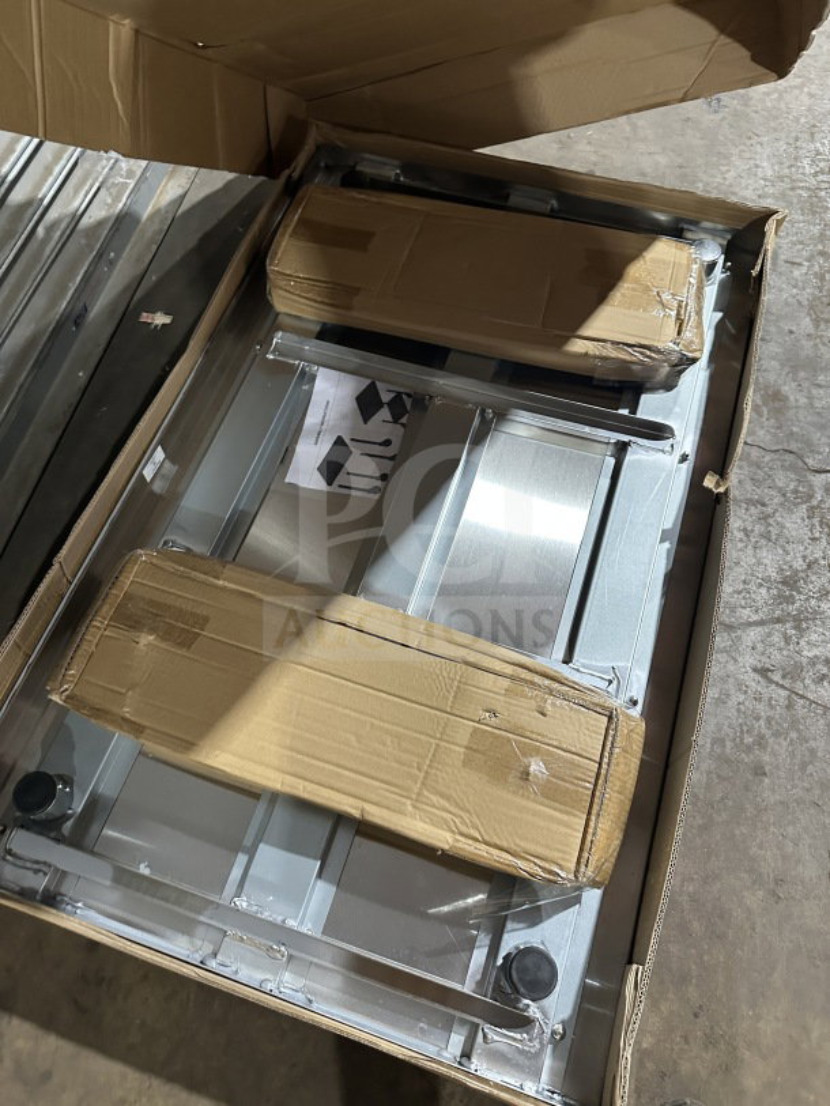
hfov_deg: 56.8
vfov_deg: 71.6
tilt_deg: -63.5
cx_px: 415
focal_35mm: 24
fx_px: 767
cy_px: 553
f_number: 1.78
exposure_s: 1/60
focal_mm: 6.86
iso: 640
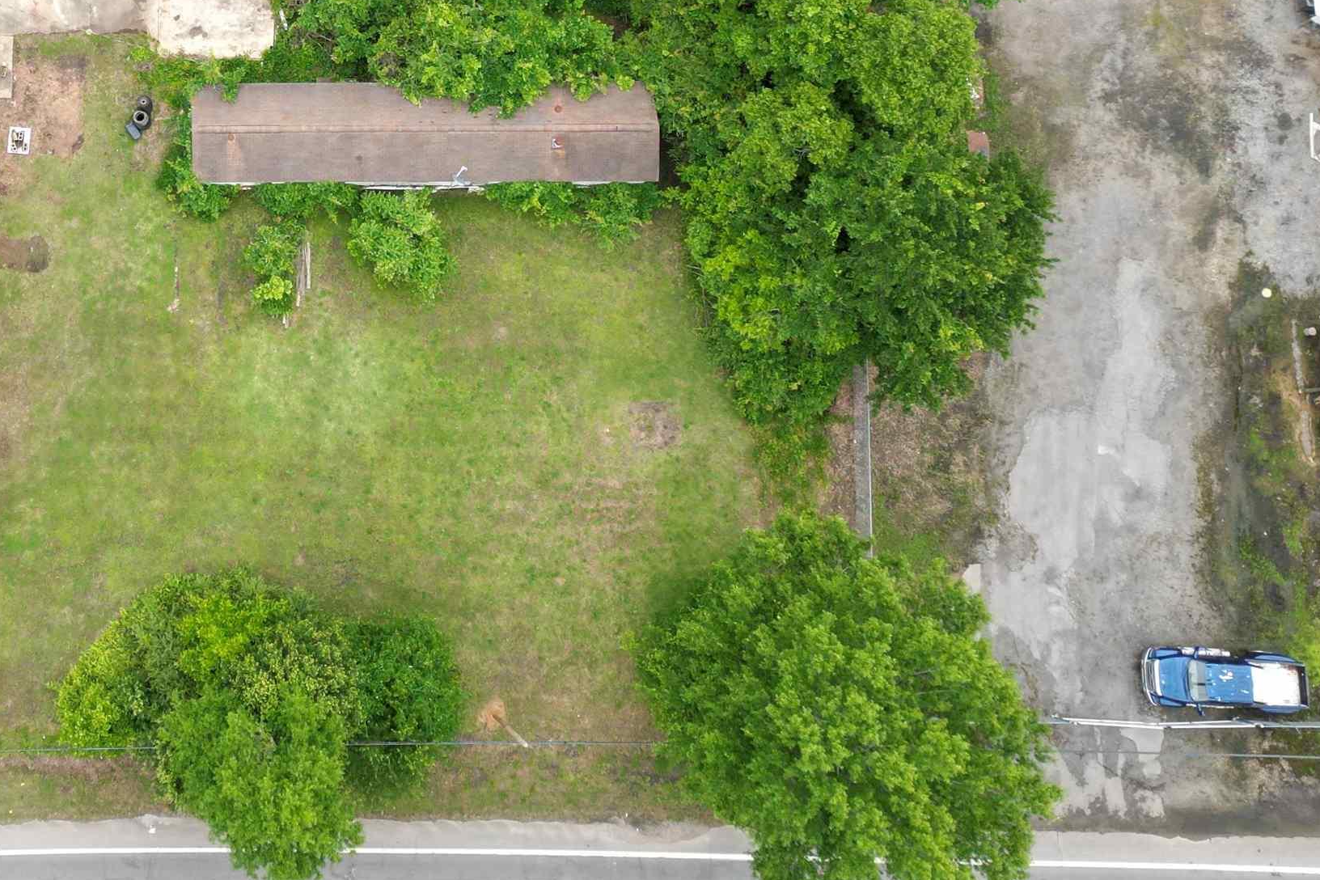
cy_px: 68
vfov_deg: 27.5
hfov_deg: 39.7
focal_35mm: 47
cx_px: 202
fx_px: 1723
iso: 100
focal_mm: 6.72
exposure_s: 1/640
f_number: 1.7
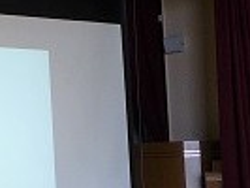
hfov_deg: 13.5
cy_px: 81
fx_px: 998
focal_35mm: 138
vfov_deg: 10.8
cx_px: -122
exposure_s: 1/30
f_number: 2.8
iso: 100
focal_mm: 4.5
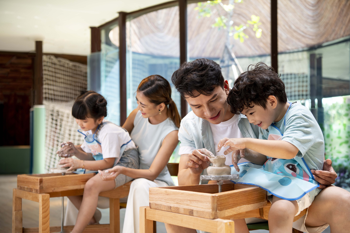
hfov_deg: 38.2
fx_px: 506
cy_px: 116
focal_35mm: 52
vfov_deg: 26.0
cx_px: 175
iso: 250
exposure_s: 1/200
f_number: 4
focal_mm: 52
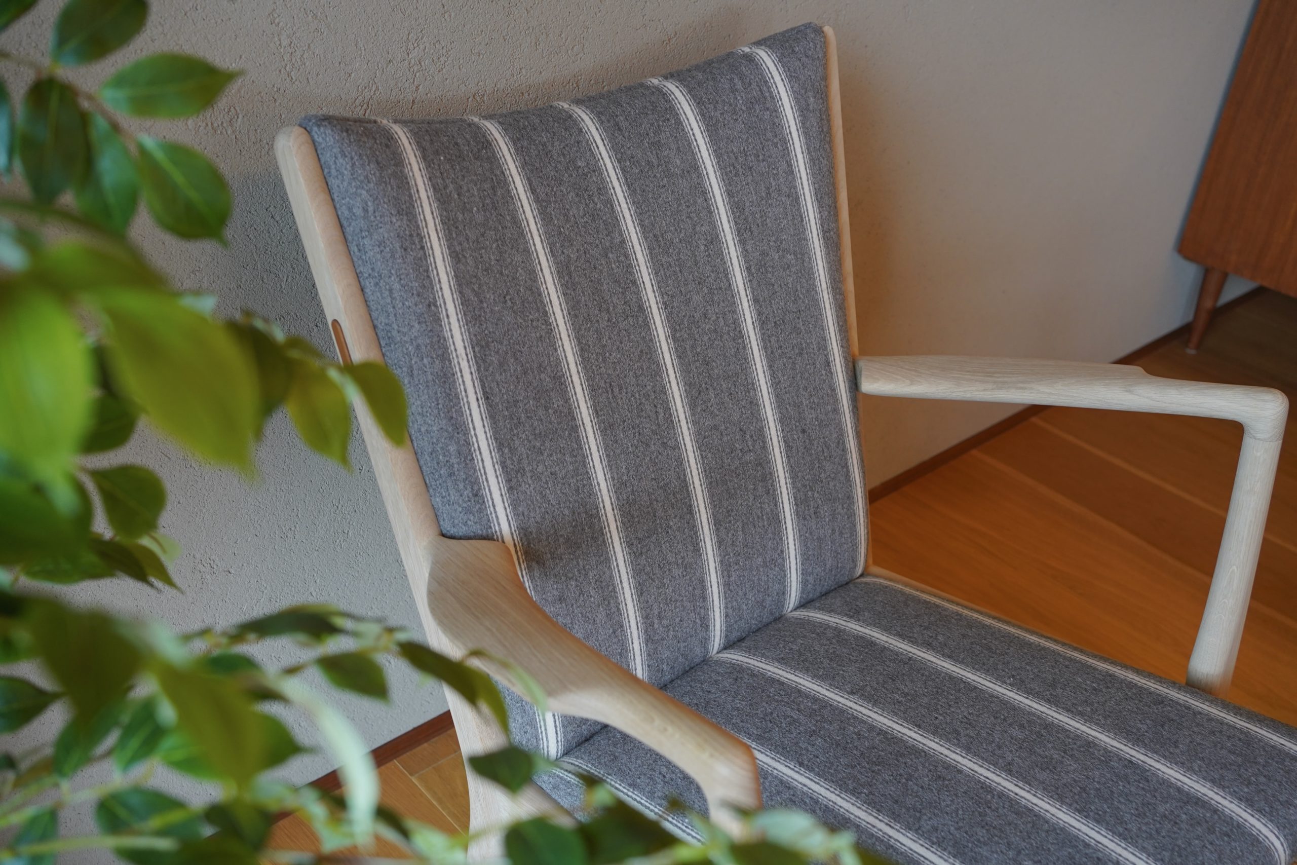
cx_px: 648
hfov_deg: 54.4
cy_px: 432
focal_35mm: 35
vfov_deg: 37.9
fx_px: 1261
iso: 1000
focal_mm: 35
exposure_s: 1/40
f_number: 5
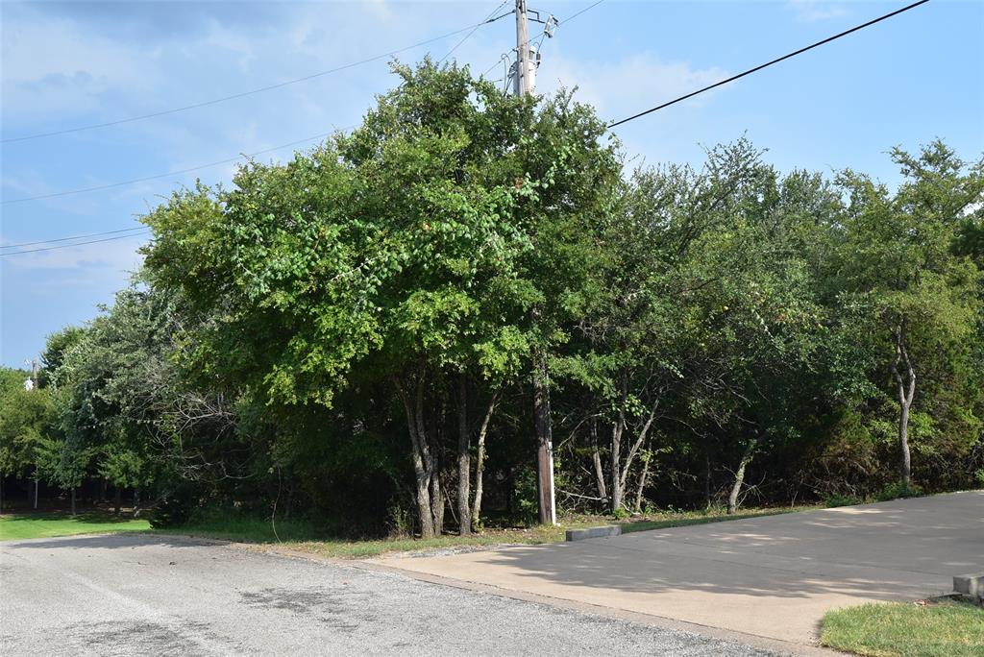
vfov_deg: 36.9
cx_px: 492
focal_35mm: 36
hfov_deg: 53.1
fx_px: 985
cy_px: 328
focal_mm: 24
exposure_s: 1/320
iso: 400
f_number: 10
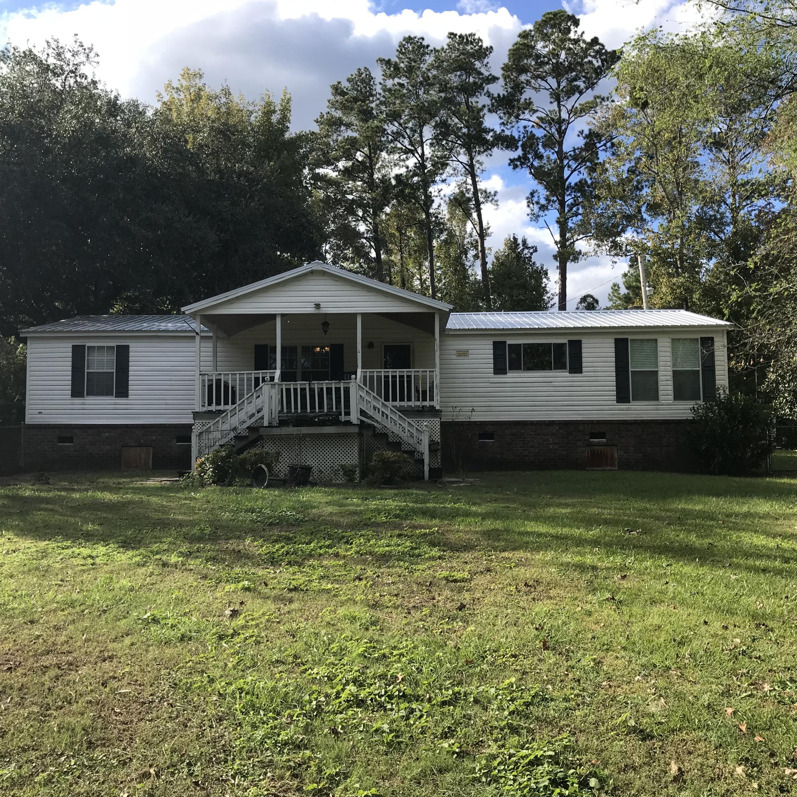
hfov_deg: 48.5
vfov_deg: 48.5
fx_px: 886
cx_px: 398
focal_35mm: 34
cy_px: 398
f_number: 1.8
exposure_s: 1/1198
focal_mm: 3.99
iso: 20
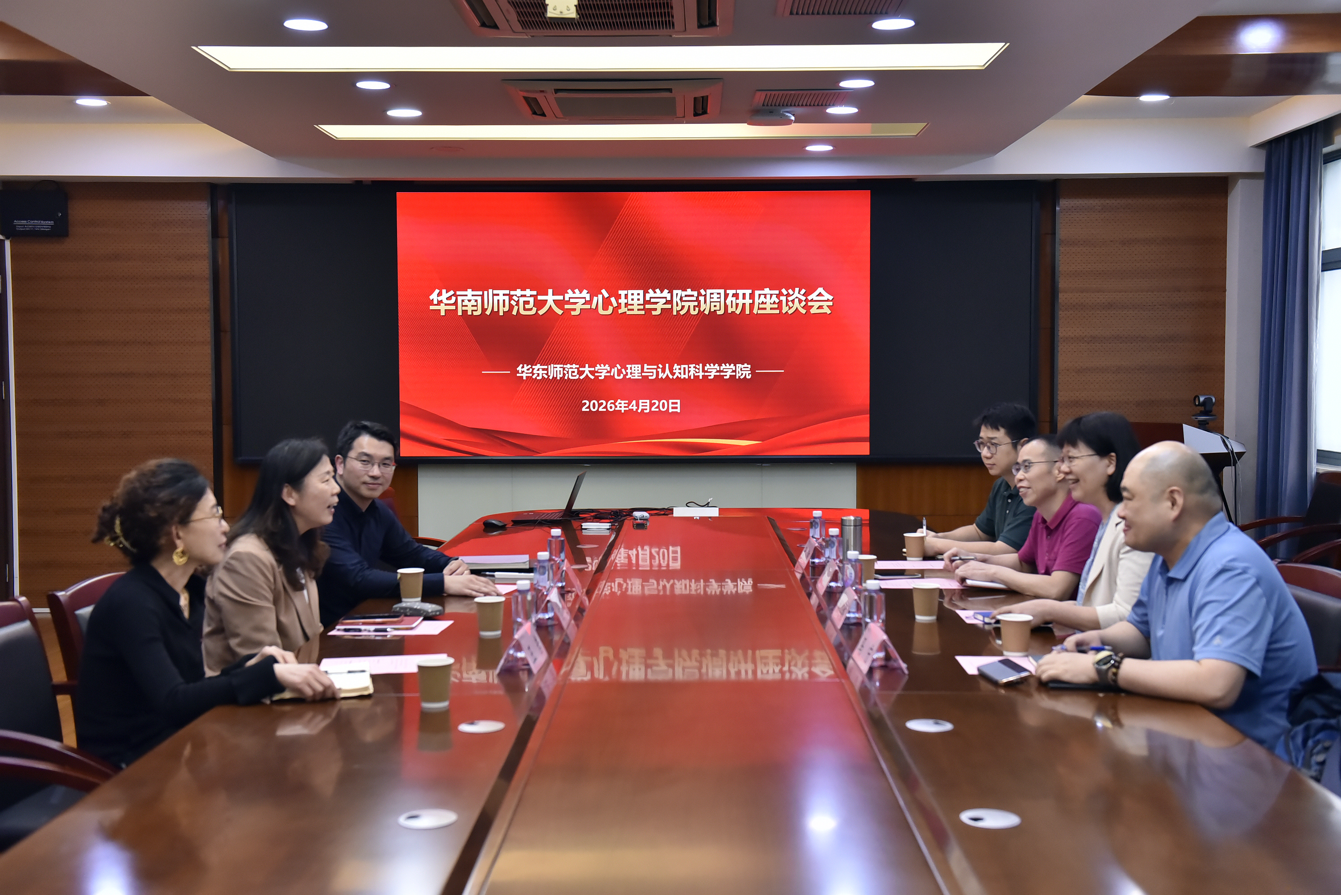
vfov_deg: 31.9
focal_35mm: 42
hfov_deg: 46.4
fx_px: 1565
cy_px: 448
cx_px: 670
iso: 2000
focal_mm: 42
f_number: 4.5
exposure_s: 1/500
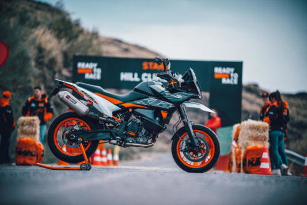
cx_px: 154
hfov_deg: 10.3
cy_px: 102
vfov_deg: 6.9
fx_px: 1705
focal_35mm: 200
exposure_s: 1/1600
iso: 200
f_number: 2.8
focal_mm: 200
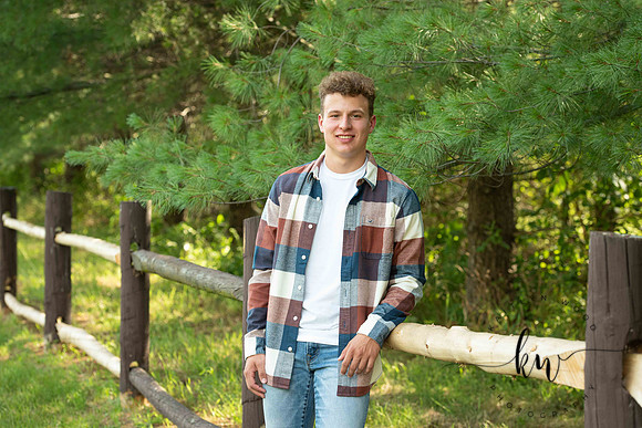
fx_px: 1694
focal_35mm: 95
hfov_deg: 21.5
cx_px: 321
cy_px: 214
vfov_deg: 14.4
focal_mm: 95
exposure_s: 1/200
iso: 400
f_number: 5
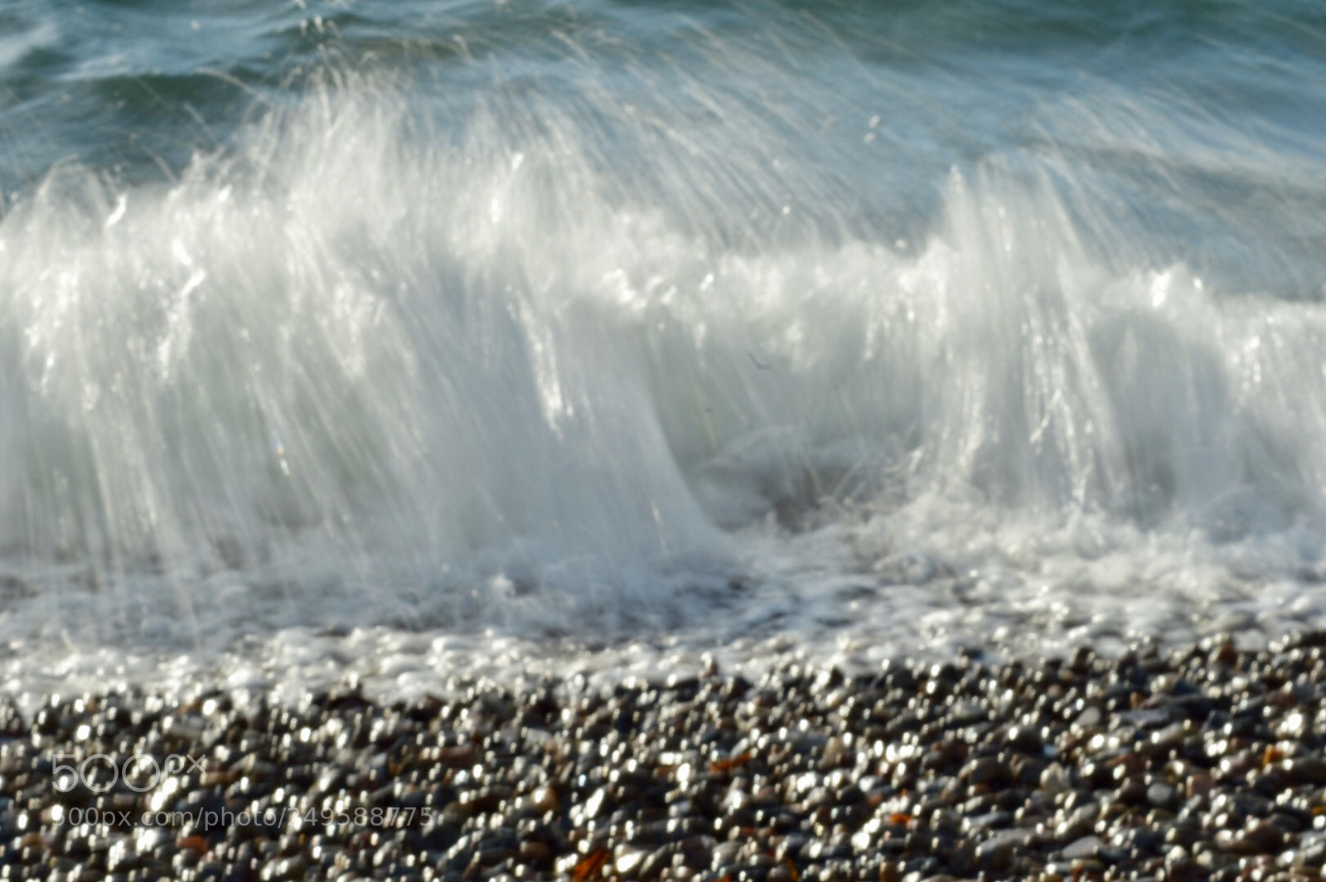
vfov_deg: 13.0
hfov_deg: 19.5
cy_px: 441
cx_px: 663
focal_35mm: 105
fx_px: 3864
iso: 100
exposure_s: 1/13
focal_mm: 70
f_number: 32
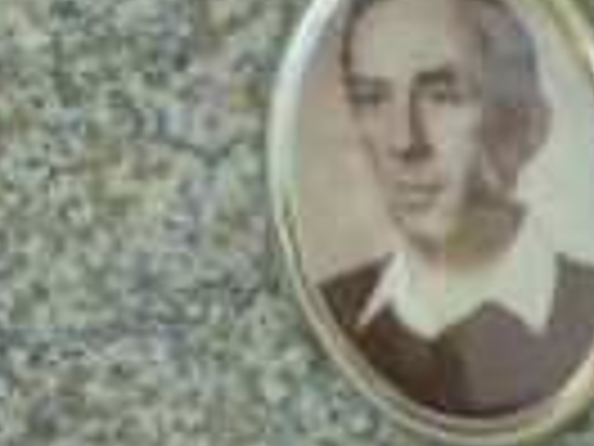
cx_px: -418
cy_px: 829
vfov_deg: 2.2
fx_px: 11772
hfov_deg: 2.9
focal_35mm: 686
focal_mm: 25
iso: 250
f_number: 4.7
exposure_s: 1/125
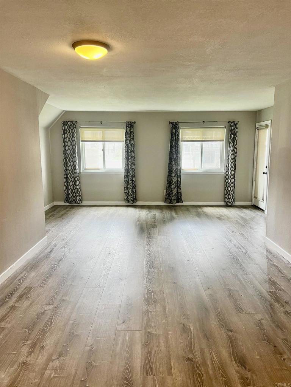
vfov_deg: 67.3
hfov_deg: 53.1
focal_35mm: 26
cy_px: 194
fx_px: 291
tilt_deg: -8.5
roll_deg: -0.2
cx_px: 146
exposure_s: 1/60
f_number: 1.5
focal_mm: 5.7
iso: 80
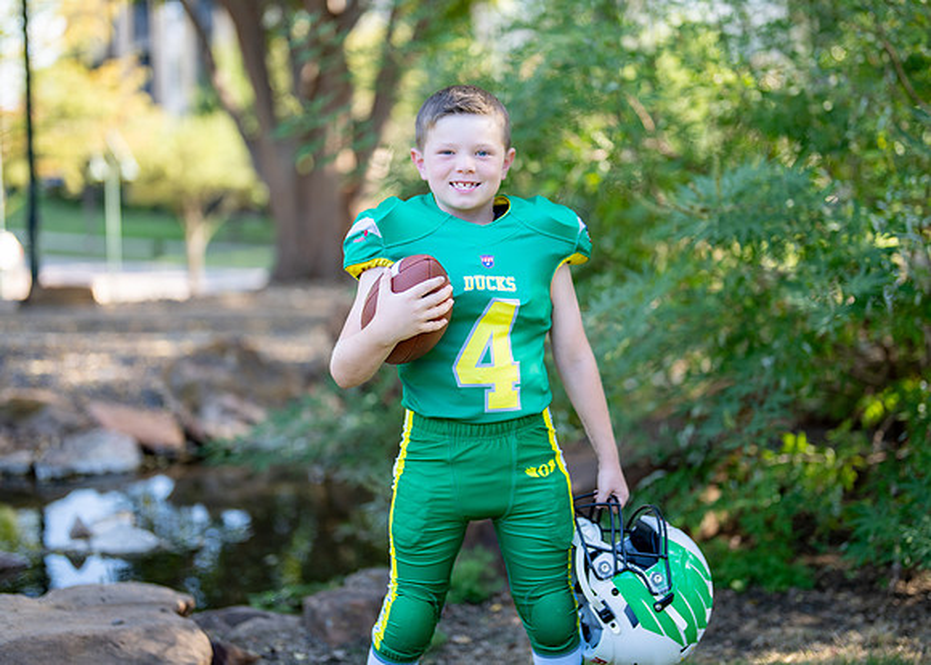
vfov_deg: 23.8
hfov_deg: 33.0
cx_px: 486
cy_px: 290
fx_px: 1572
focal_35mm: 59
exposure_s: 1/1000
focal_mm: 50
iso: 100
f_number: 1.2
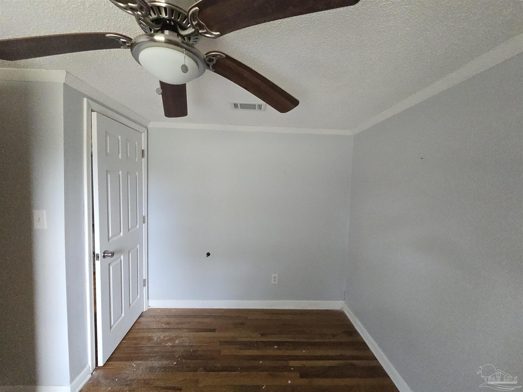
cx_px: 262
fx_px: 196
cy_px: 196
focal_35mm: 13
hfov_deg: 106.2
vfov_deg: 89.9
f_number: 2.2
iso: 640
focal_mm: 2.2
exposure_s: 1/100
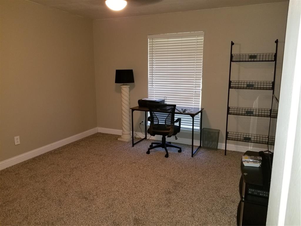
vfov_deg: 53.1
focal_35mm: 26
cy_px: 113
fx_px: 226
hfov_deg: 67.3
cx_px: 150
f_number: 1.7
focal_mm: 4.3
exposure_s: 1/10
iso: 125
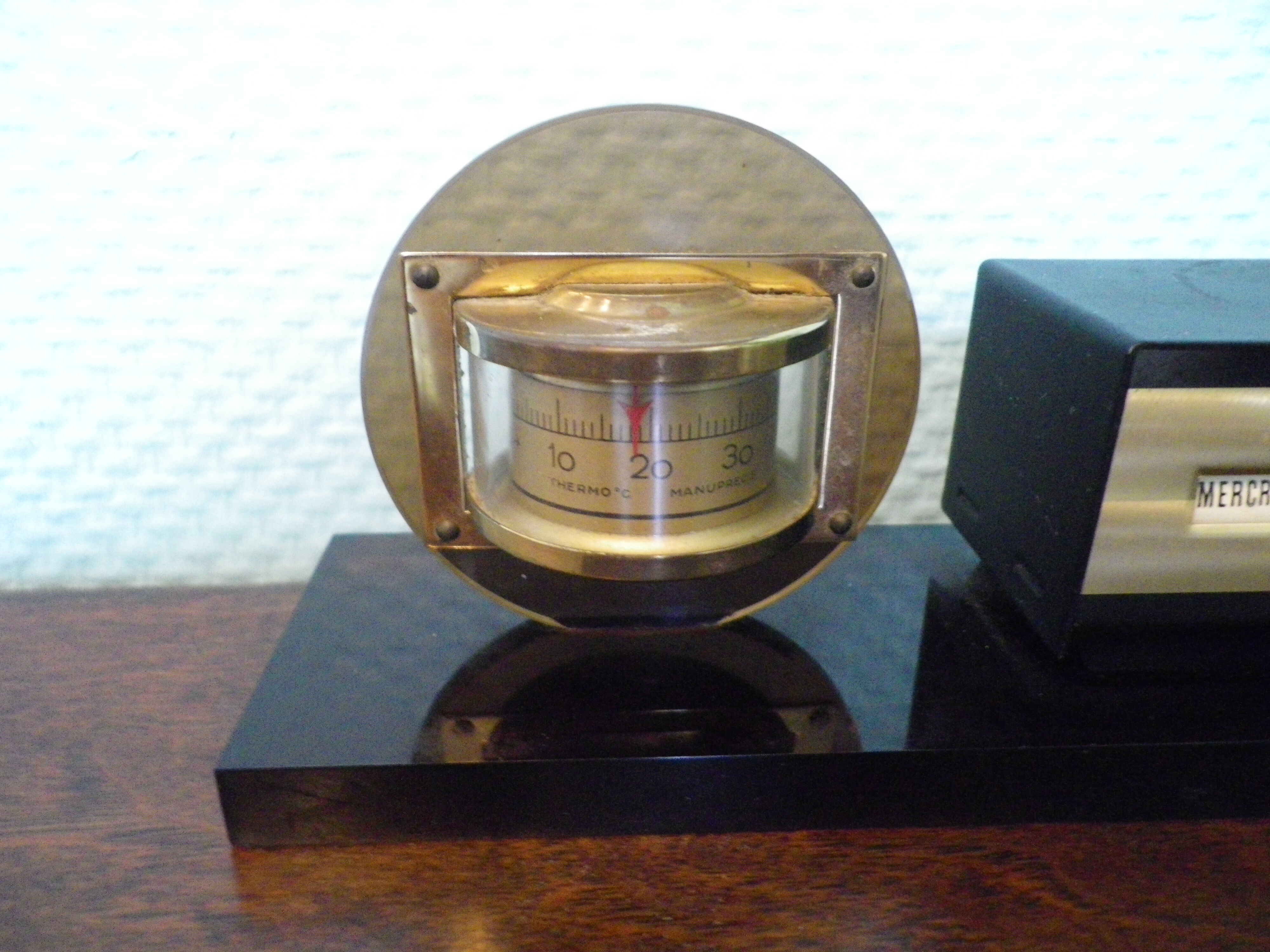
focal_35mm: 28
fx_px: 1027
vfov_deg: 49.7
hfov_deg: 63.4
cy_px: 476
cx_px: 635
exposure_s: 1/20
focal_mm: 4.9
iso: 800
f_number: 2.6
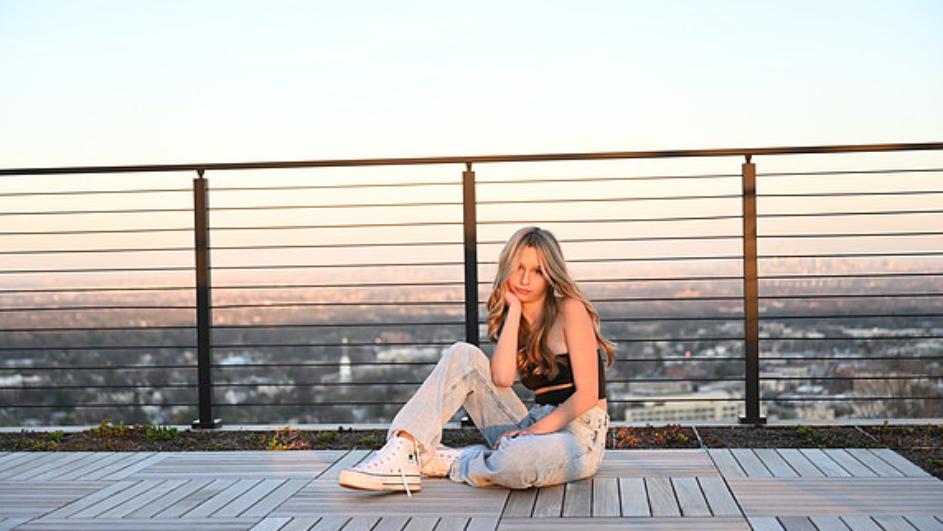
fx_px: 1275
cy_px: 301
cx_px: 475
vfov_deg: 23.5
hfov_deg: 40.6
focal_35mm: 51
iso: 200
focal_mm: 48
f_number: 2.8
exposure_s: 1/250
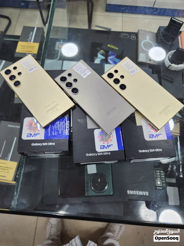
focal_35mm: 23
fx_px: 163
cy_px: 123
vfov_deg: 73.9
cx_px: 92
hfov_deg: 58.9
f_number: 1.8
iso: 20
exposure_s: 1/100
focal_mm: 5.4
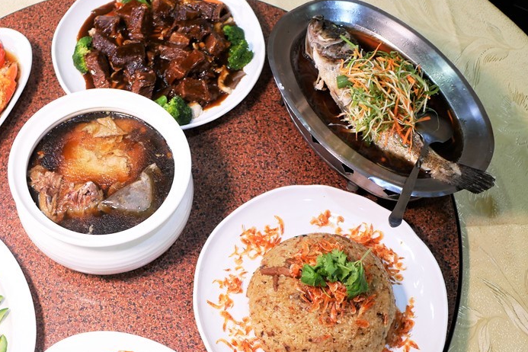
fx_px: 660
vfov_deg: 29.3
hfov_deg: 42.9
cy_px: 276
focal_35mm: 45
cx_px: 165
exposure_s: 1/60
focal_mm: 15
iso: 400
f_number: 1.7
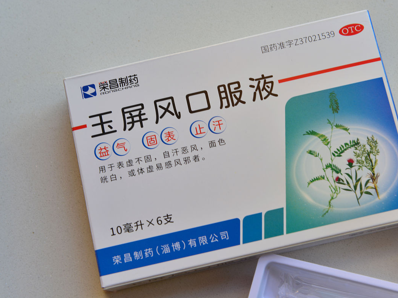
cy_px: 147
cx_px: 217
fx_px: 759
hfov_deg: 29.4
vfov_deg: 22.3
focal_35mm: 66
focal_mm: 60
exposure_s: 1/30
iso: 200
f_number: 7.1
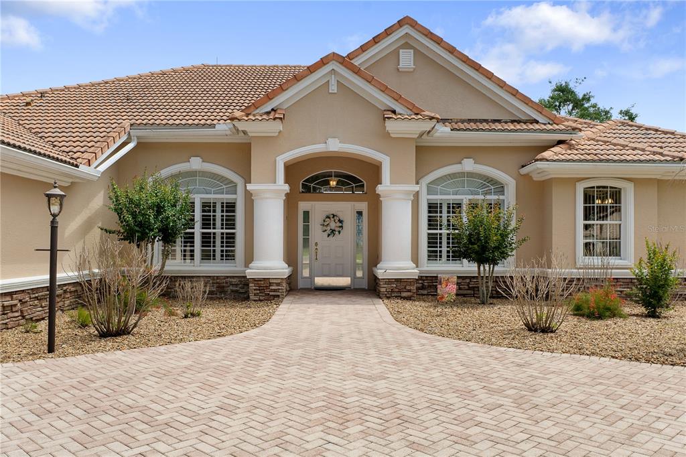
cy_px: 228
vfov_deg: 43.6
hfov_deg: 61.9
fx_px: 571
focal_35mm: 30
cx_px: 343
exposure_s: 1/100
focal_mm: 20
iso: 200
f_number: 8
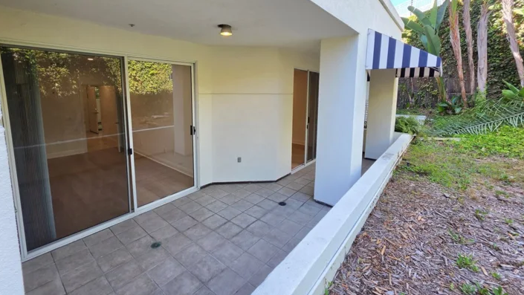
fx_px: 208
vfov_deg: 69.9
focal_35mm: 15
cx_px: 257
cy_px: 119
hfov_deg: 103.0
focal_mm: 2.2
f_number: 1.9
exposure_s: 1/120
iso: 32
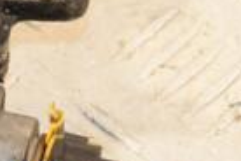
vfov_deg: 3.2
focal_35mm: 431
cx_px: -108
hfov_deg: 4.8
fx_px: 2885
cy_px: 5
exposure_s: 1/200
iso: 800
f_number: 5.6
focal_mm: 66
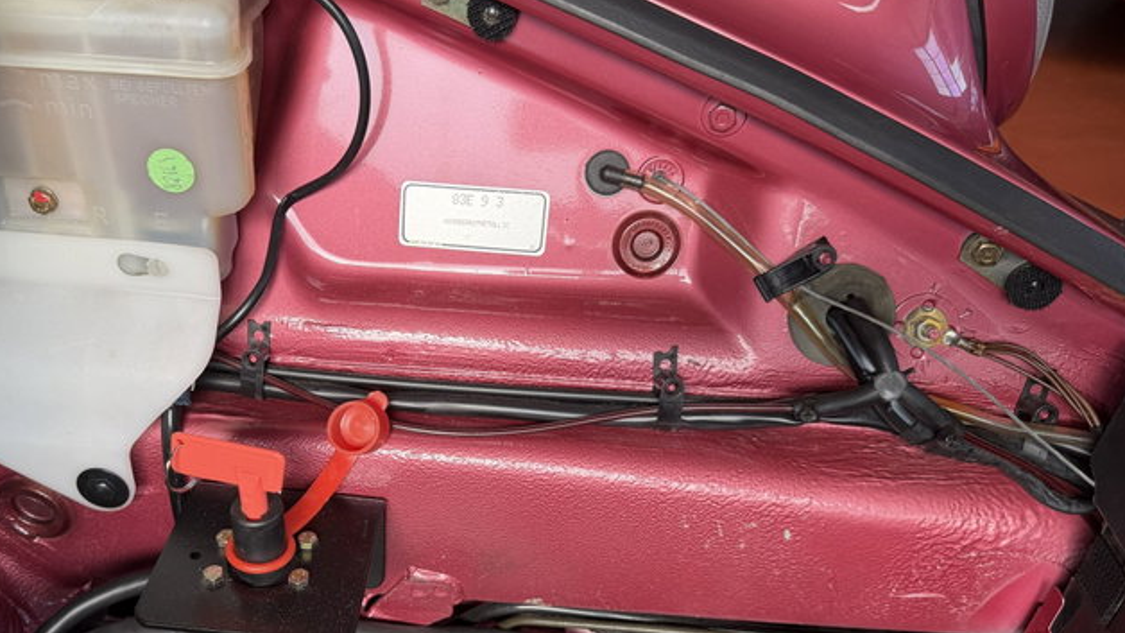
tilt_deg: -36.3
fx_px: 954
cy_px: 391
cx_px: 450
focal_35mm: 32
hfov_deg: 60.5
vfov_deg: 36.5
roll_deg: +0.5
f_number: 1.78
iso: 64
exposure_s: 1/262
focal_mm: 6.76
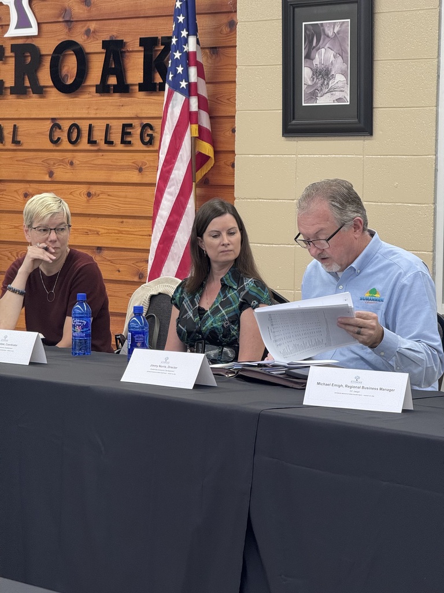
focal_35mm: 120
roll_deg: -0.4
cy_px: 296
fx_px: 2052
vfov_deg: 16.4
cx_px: 222
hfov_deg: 12.3
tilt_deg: -3.6
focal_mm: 15.66
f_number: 2.8
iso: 160
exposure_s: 1/60
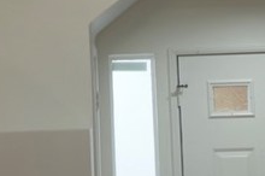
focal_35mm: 160
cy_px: -113
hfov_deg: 12.7
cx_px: 24
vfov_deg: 8.3
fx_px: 1178
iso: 100
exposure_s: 1/15
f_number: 3.8
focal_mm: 23
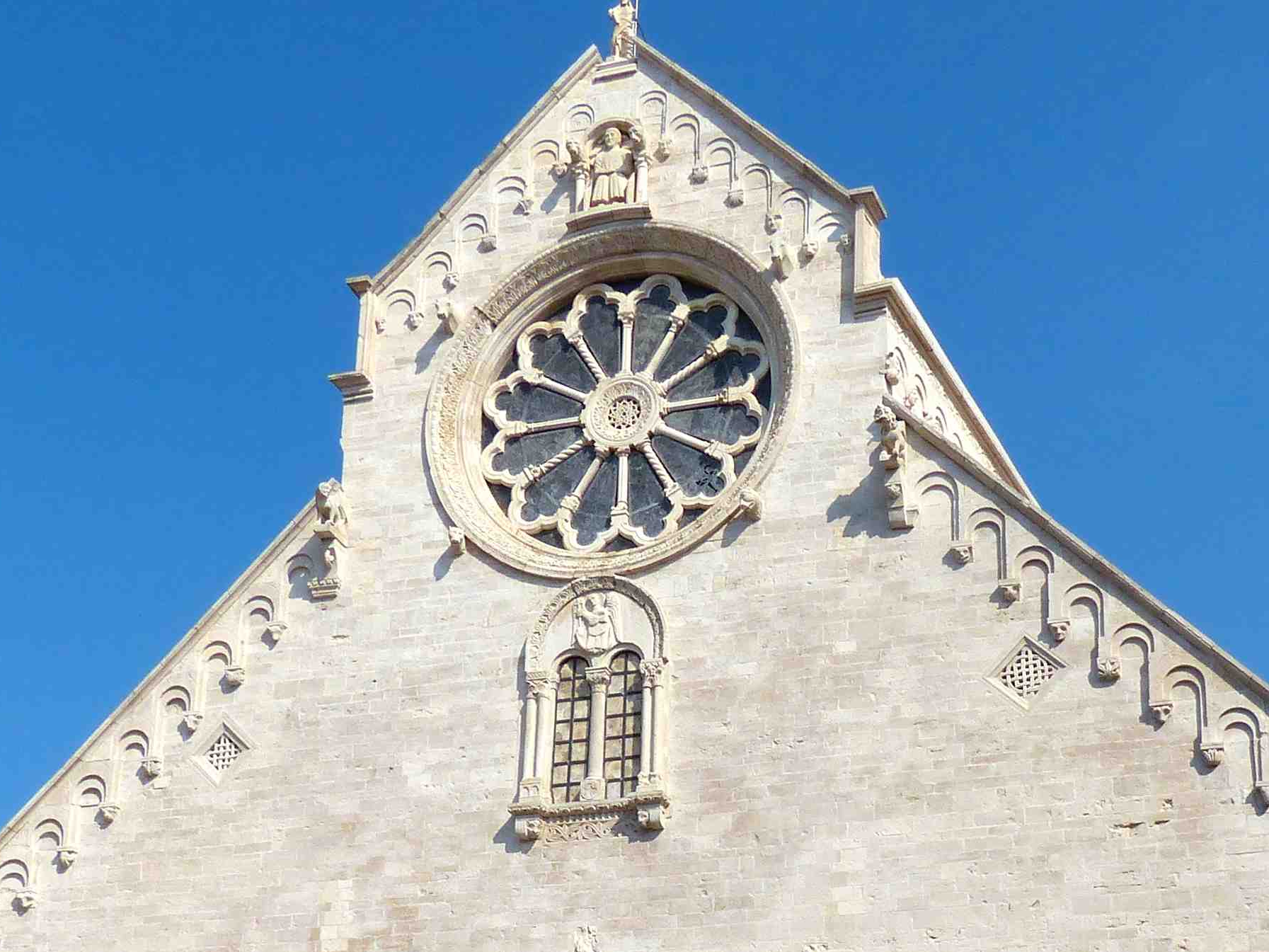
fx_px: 2126
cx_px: 817
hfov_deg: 33.0
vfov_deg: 24.2
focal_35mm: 58
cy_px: 925
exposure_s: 1/1300
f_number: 4.5
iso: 100
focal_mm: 4.5
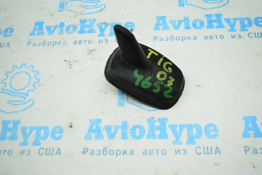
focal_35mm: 33
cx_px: 131
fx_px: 240
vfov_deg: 39.9
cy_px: 88
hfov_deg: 57.3
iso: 6400
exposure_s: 1/800
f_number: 3.8
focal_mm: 22
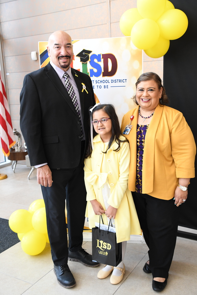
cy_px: 148
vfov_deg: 53.1
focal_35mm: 36
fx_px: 295
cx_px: 98
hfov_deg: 36.9
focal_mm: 24
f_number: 5.6
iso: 1600
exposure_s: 1/320
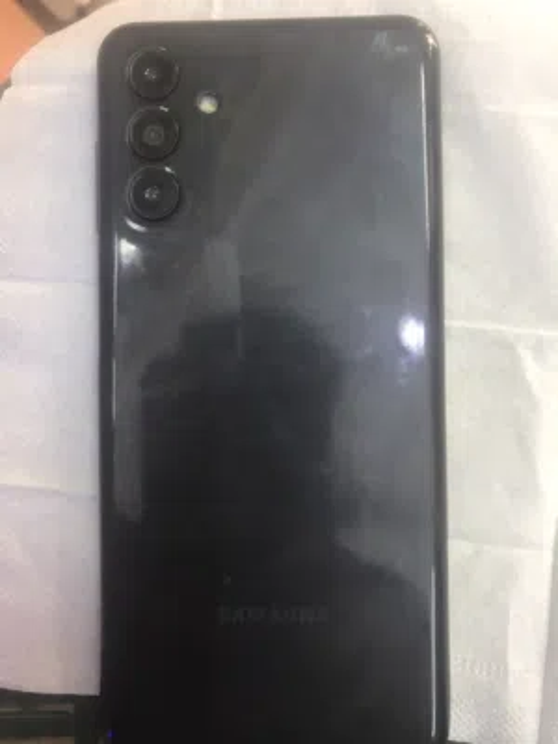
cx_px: 279
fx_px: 602
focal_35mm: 28
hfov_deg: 49.7
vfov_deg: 63.4
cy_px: 372
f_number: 1.8
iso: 64
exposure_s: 1/17
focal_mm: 3.99
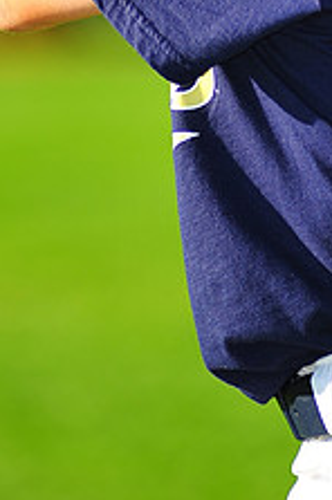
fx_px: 6494
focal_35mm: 468
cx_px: 179
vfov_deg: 4.4
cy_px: -121
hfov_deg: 2.9
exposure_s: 1/1250
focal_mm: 180
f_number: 3.5
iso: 200
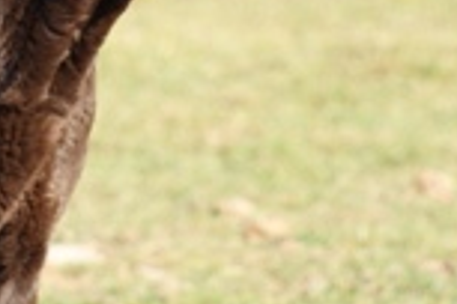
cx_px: 97
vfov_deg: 2.5
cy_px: -73
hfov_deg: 3.7
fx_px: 7007
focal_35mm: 552
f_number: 5.6
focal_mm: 140
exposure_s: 1/250
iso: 200
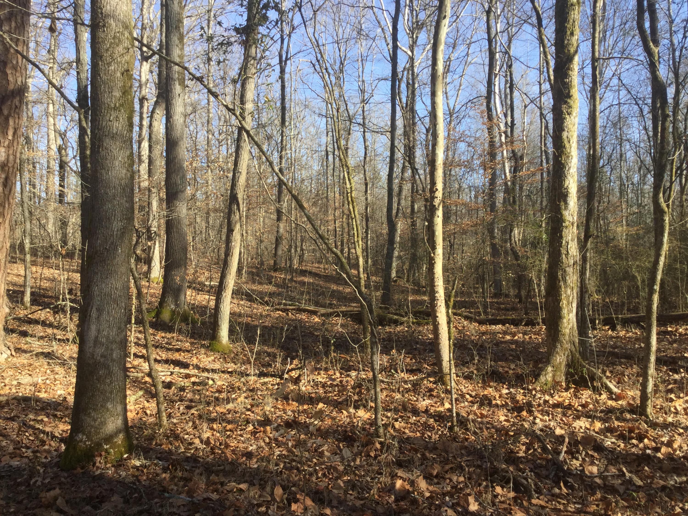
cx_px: 344
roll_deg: +1.3
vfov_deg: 45.4
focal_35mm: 31
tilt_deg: +2.1
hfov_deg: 58.4
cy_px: 258
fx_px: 616
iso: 25
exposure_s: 1/351
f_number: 2.4
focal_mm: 3.3
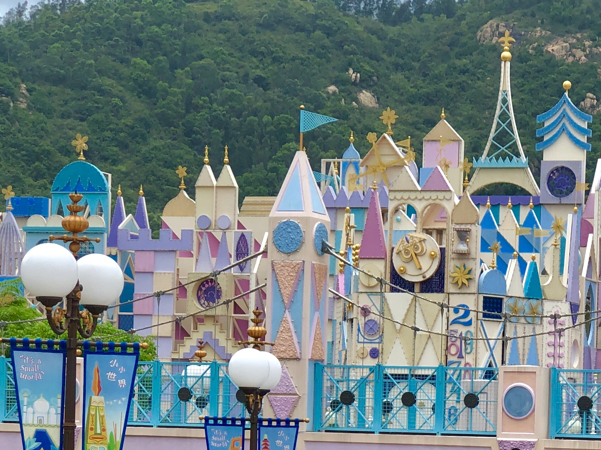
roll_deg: -1.8
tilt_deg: -2.9
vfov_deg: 10.8
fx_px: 2361
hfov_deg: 14.3
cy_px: 470
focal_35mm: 136
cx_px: 594
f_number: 2.8
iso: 20
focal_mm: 6.6
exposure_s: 1/384
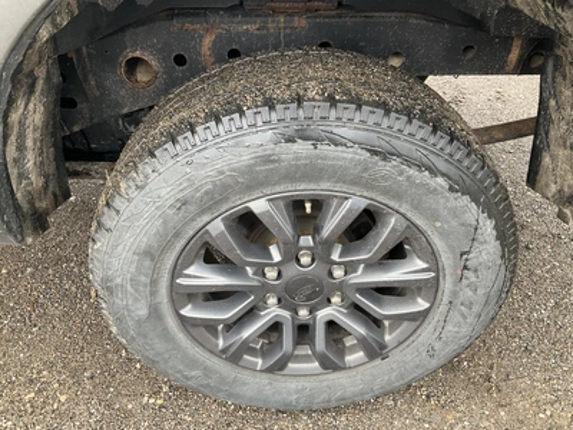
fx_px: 480
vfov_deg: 48.2
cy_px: 215
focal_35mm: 29
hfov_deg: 61.7
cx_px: 286
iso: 64
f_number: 1.8
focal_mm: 3
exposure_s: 1/122
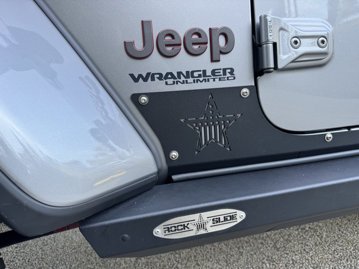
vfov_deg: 56.8
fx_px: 249
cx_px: 180
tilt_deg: -9.4
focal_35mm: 24
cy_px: 134
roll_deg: +2.7
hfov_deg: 71.6
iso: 64
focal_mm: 6.76
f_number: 1.78
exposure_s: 1/170
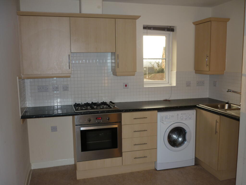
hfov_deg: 55.4
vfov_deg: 42.9
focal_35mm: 33
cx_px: 123
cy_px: 92
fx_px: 235
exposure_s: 1/30
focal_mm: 5.5
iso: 80
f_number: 2.8
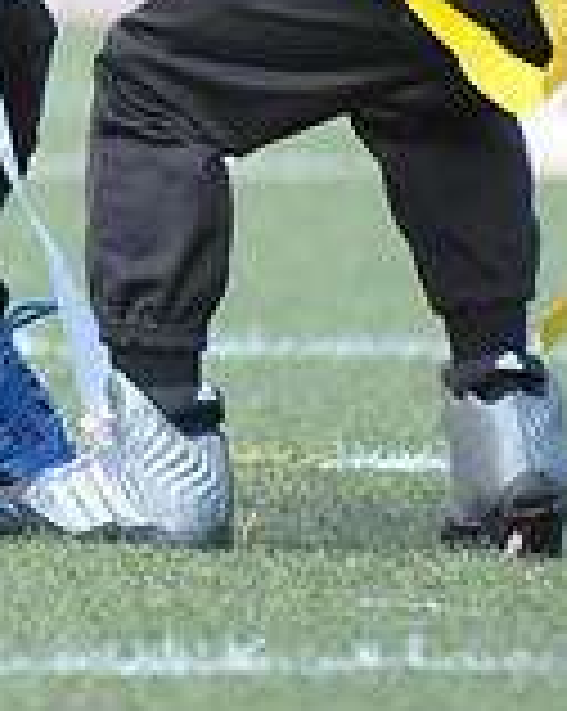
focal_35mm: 1393
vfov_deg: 1.4
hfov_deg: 1.1
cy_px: -342
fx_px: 29277
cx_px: -164
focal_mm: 270
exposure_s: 1/2500
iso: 1600
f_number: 4
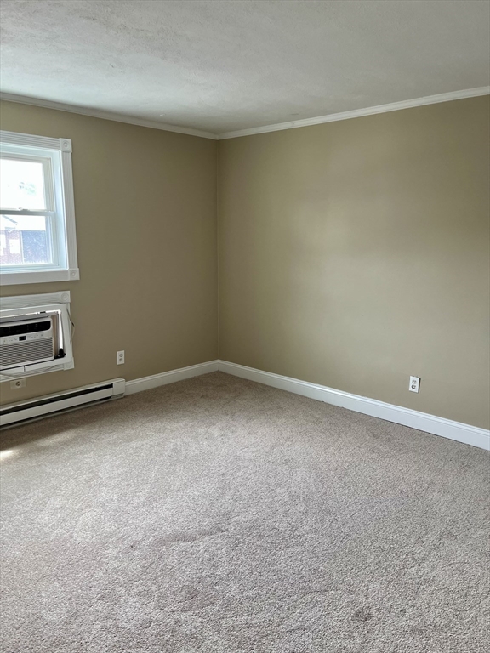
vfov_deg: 67.3
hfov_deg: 53.1
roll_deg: +0.3
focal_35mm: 26
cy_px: 326
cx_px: 245
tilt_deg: -12.3
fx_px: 491
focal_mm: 5.1
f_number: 1.6
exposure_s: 1/122
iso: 100
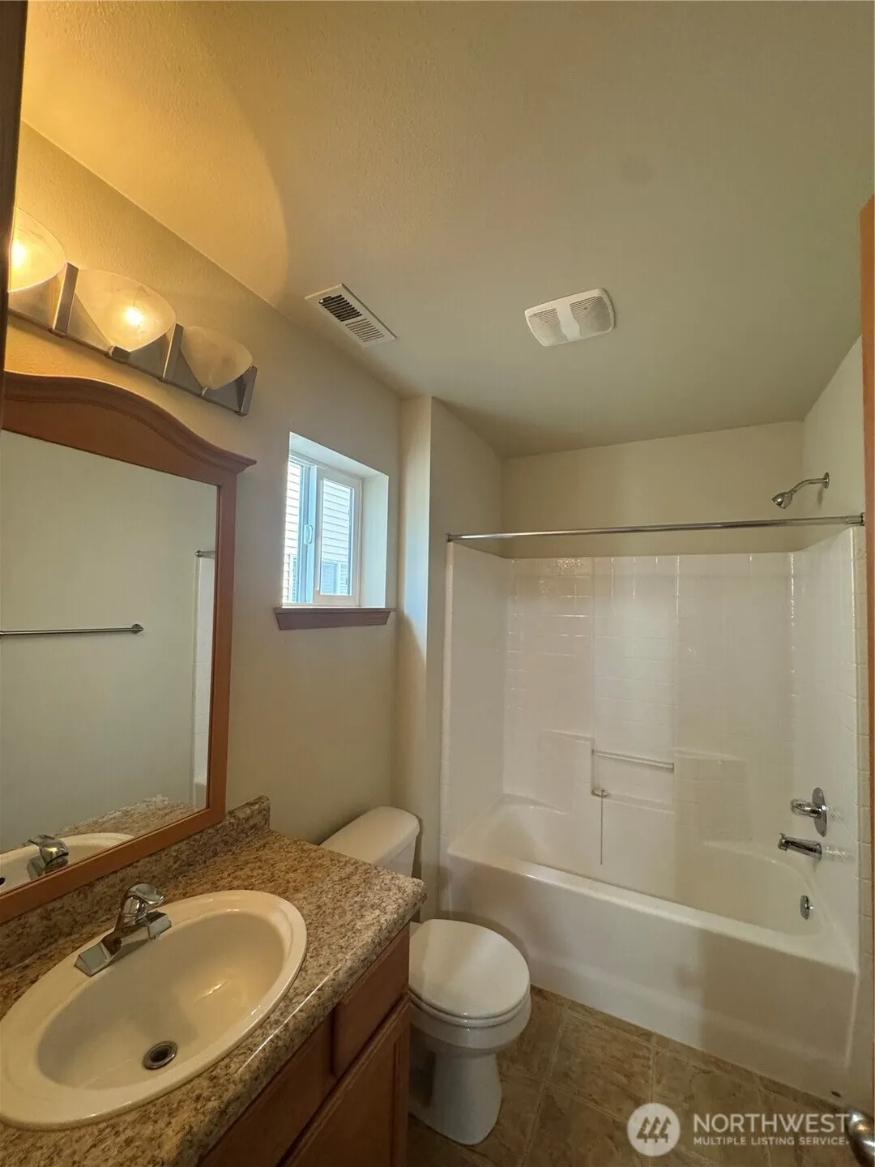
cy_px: 584
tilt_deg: +3.6
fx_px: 472
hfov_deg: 85.7
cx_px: 438
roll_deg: -1.4
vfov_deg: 102.1
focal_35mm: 14
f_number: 2.2
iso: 250
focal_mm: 2.22
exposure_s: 1/60
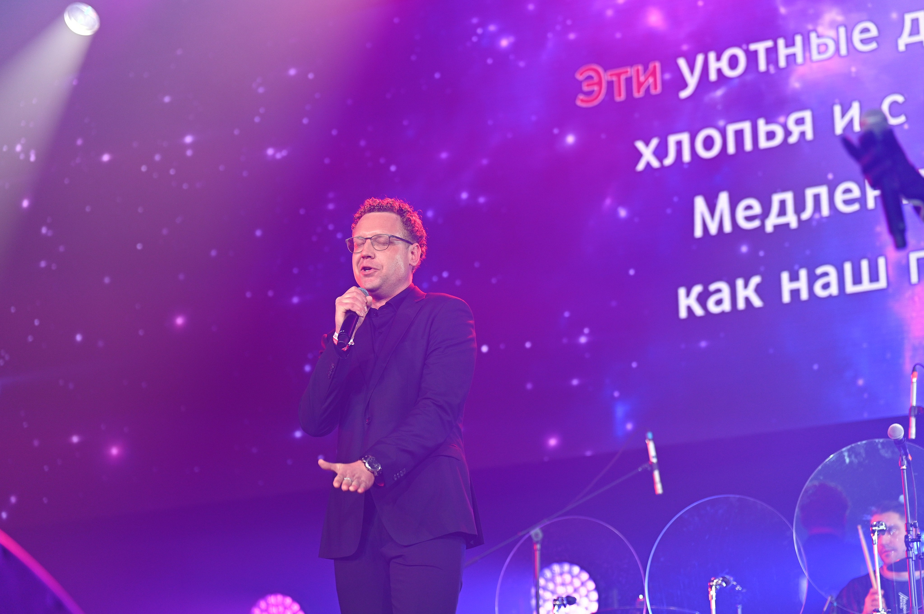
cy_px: 307
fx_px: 2334
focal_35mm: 91
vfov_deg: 15.0
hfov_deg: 22.4
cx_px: 462
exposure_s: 1/200
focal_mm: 91
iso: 360
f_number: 2.7
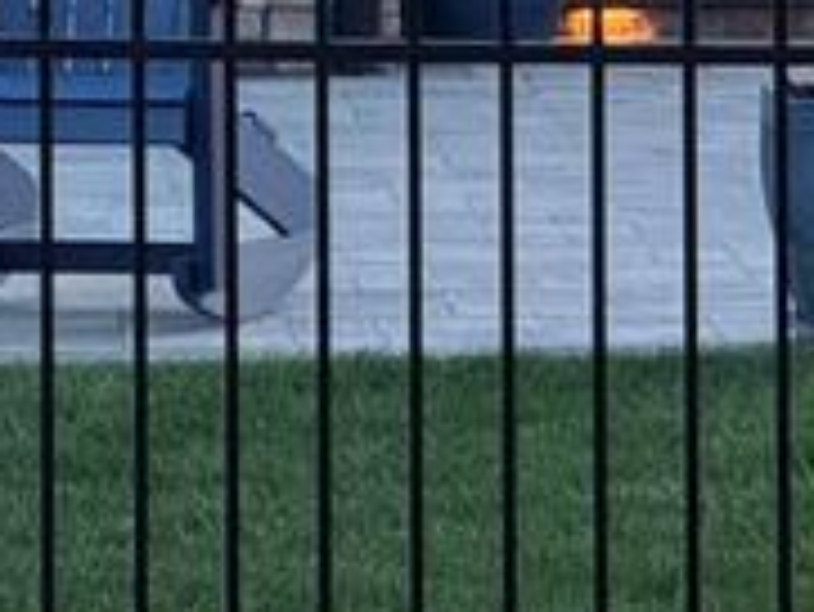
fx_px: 10236
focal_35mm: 435
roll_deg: -0.3
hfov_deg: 4.6
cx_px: 544
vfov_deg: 3.4
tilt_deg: +1.5
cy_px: -909
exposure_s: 1/60
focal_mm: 9
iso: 250
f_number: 2.8
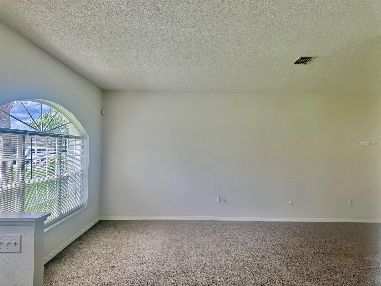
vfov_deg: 56.8
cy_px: 143
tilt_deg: +1.6
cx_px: 190
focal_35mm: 24
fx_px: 264
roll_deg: -0.9
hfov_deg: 71.6
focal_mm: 6.76
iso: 100
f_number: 1.78
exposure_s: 1/637
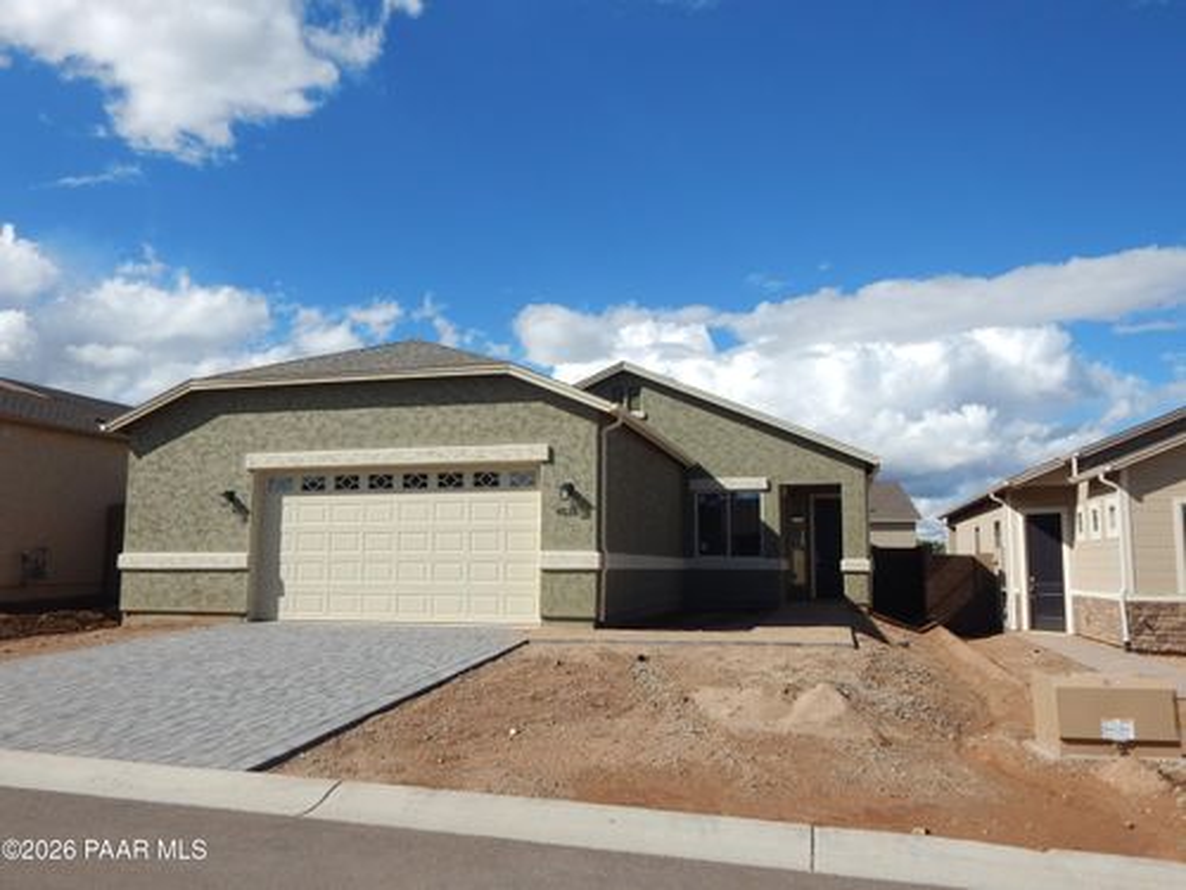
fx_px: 959
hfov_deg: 63.4
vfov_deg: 49.7
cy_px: 445
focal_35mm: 28
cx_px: 593
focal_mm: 5.1
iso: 125
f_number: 6.3
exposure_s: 1/800
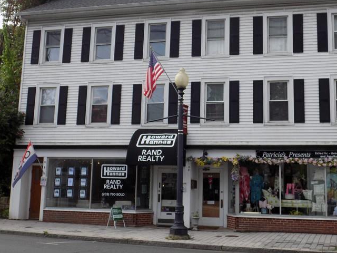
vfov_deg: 30.1
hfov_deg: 39.5
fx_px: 467
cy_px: 85
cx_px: 199
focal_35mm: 48
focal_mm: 5.3
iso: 80
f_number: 3.3
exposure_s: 1/500
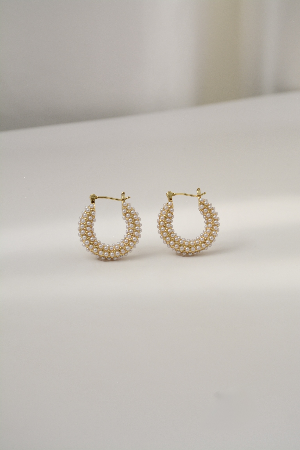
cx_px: 150
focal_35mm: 105
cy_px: 225
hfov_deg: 13.0
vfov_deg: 19.5
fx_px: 1312
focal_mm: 70
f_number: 10
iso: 500
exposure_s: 1/1600
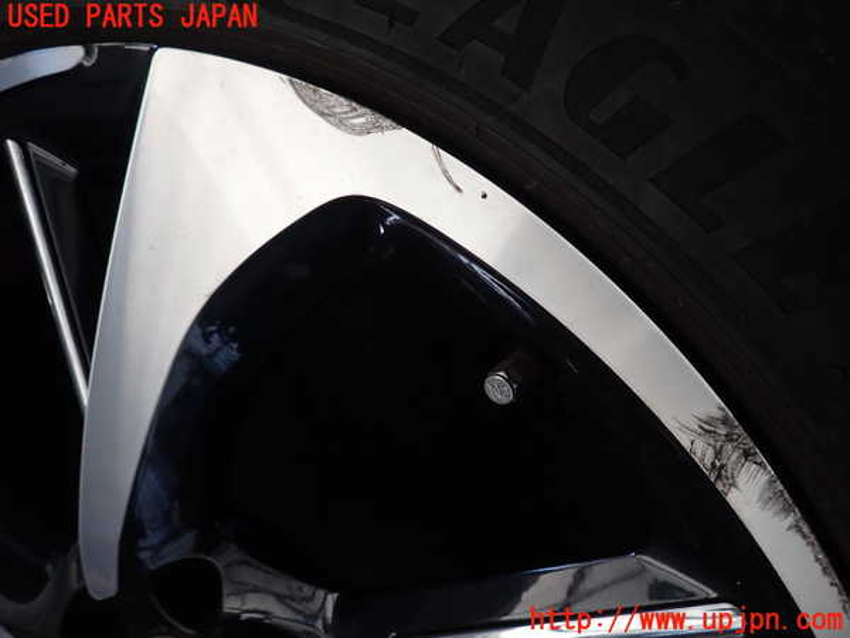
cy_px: 319
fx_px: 614
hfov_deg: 69.4
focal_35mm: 25
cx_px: 425
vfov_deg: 54.9
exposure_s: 1/60
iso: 125
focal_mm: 4.5
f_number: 2
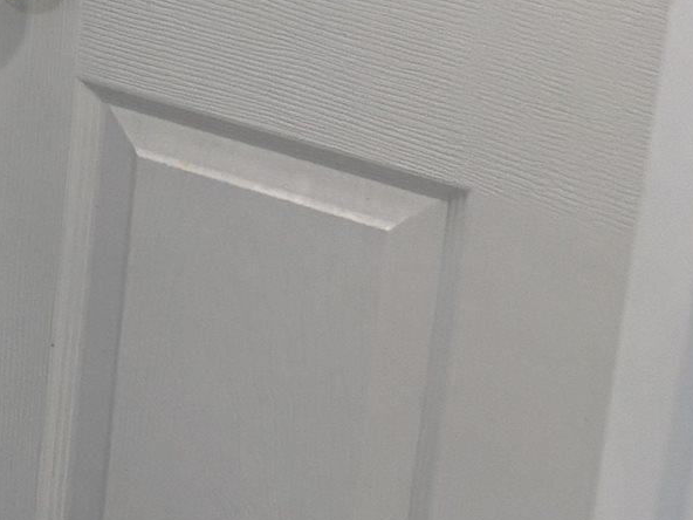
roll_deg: -0.1
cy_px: -533
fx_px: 2703
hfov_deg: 11.9
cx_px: -959
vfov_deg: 10.1
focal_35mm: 135
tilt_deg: -13.9
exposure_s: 1/120
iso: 80
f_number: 1.6
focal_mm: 5.96
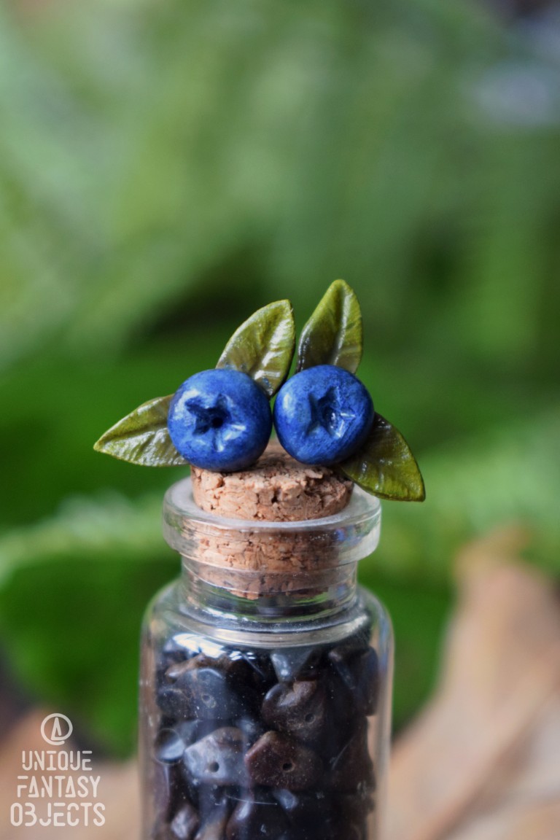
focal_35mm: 82
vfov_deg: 24.6
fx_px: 1925
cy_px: 420
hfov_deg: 16.6
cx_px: 280
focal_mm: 55
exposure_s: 1/60
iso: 2000
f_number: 5.6
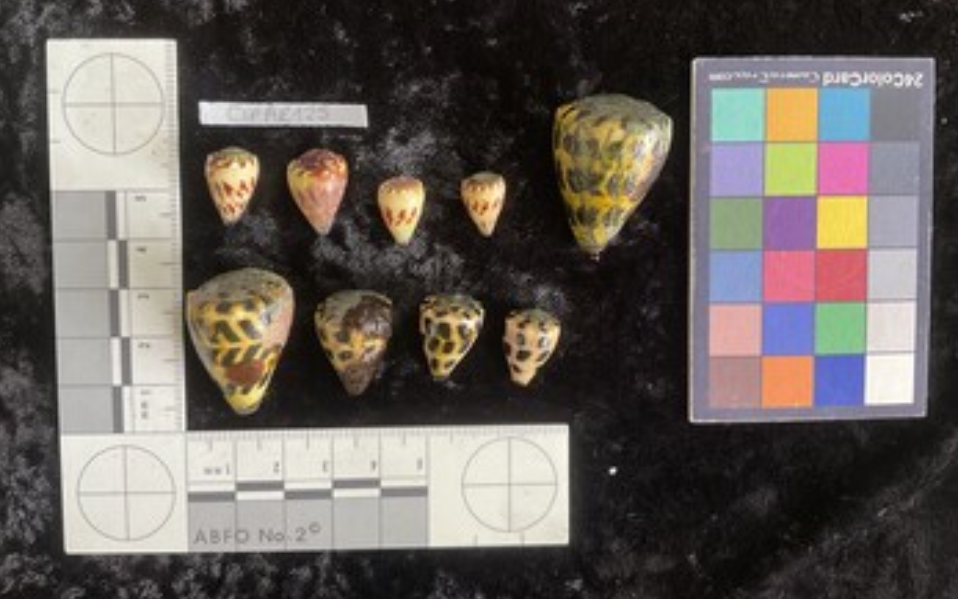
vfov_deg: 40.5
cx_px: 478
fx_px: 809
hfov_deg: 61.2
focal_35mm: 31
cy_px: 255
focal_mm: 3
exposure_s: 1/60
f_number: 1.8
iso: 80
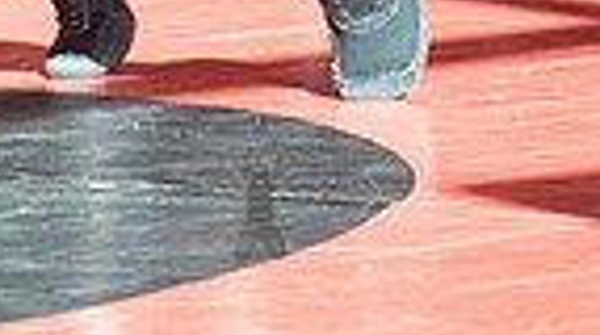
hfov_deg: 6.2
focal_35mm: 341
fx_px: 5418
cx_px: -554
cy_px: -421
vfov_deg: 3.5
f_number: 4
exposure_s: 1/400
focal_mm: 80
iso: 400
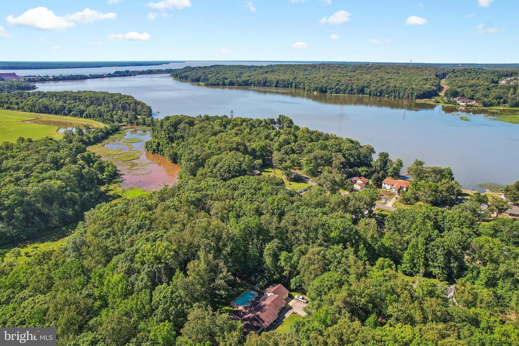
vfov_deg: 57.2
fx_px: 317
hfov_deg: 78.6
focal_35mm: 22
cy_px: 173
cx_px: 260
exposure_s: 1/800
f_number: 2.8
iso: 100
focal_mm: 8.4
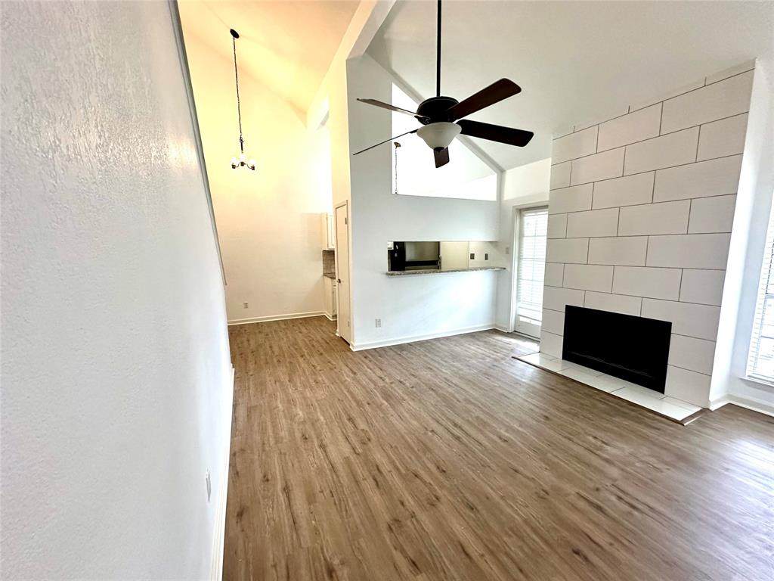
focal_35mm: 14
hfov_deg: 102.1
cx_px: 387
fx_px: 313
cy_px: 290
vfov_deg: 85.7
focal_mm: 2.22
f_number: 2.2
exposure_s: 1/120
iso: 250
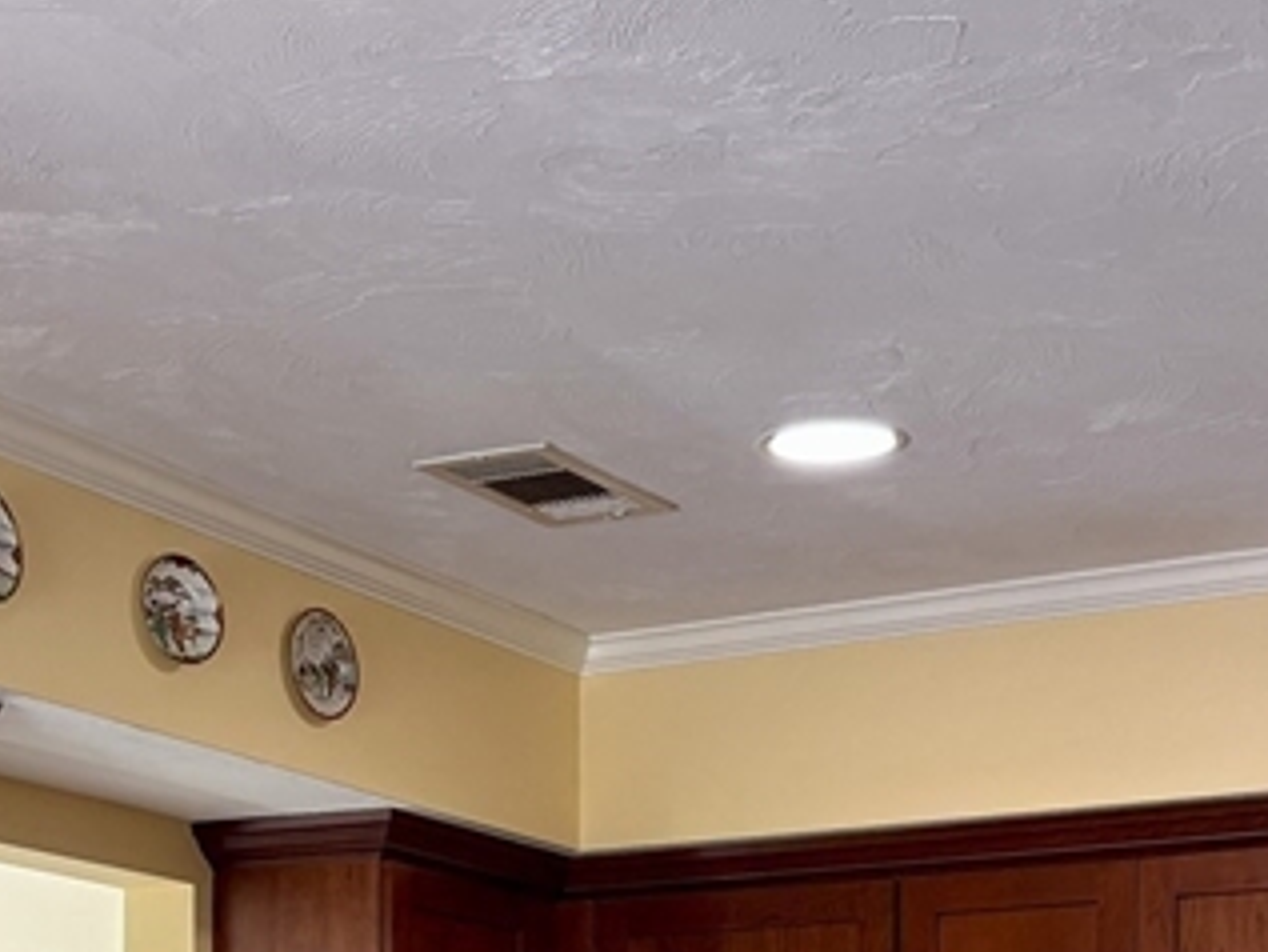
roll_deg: -0.5
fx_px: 3078
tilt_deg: -1.3
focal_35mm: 84
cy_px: 1364
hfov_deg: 23.2
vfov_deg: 16.3
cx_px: 520
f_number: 1.6
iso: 125
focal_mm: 5.96
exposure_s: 1/60
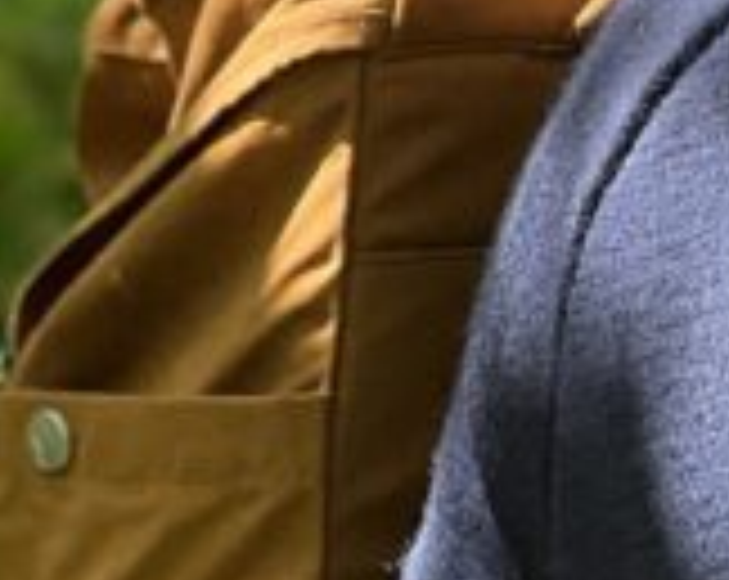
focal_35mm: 357
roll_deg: +2.5
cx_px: 1724
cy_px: -261
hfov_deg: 5.3
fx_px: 7689
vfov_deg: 4.3
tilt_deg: -1.6
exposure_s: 1/121
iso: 50
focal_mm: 9
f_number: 2.8
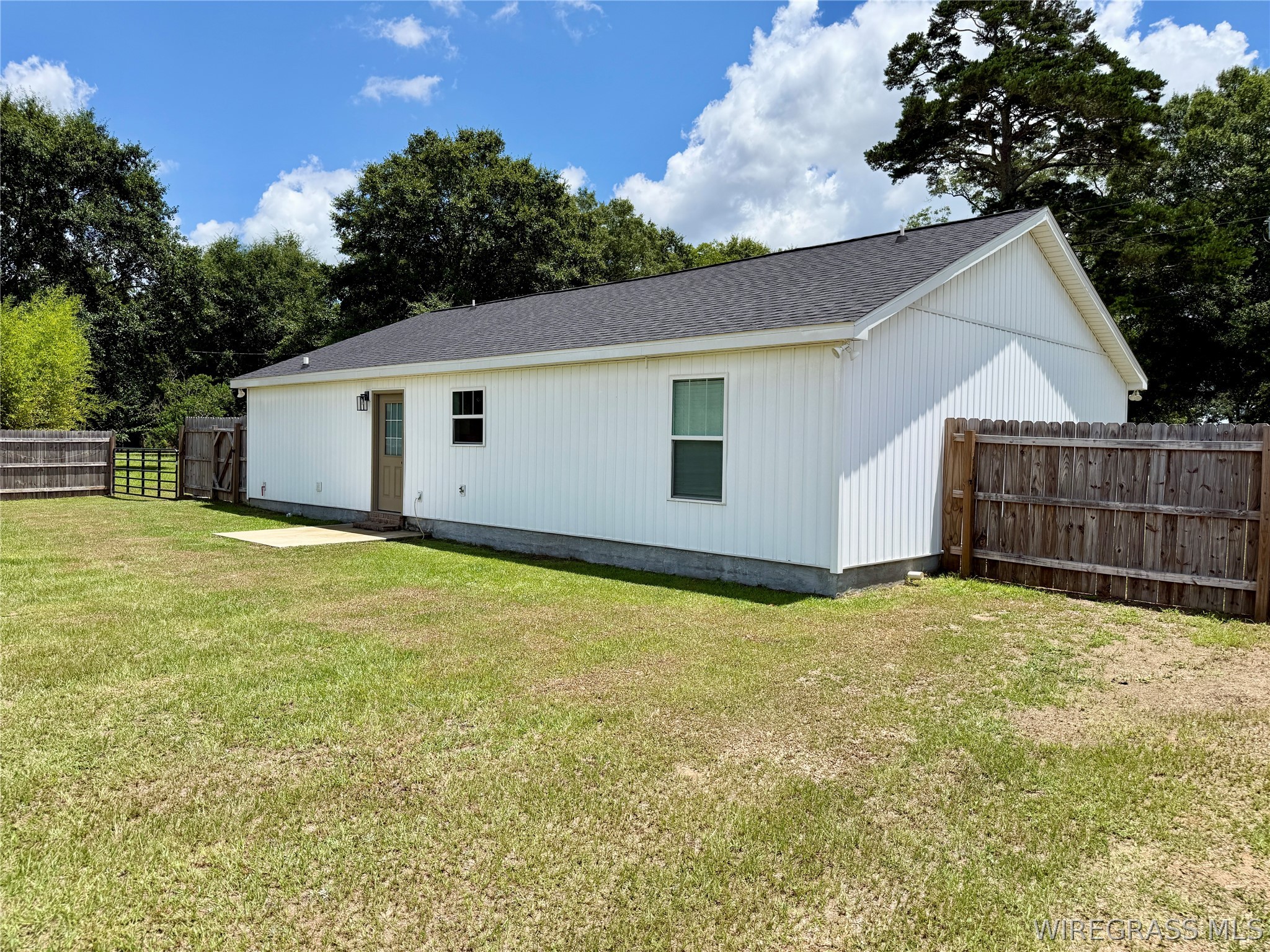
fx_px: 881
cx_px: 635
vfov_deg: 56.8
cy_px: 476
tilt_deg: -1.6
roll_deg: -0.1
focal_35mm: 24
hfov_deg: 71.6
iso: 80
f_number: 1.78
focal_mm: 6.76
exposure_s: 1/4673
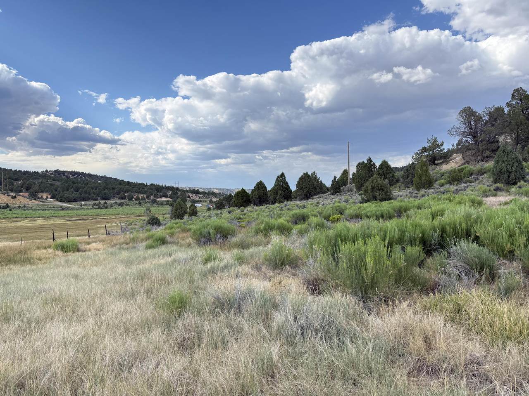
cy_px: 198
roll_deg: +1.3
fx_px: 367
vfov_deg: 56.8
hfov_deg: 71.6
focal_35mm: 24
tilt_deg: -0.5
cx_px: 264
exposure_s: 1/1553
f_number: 1.78
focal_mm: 6.76
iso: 100
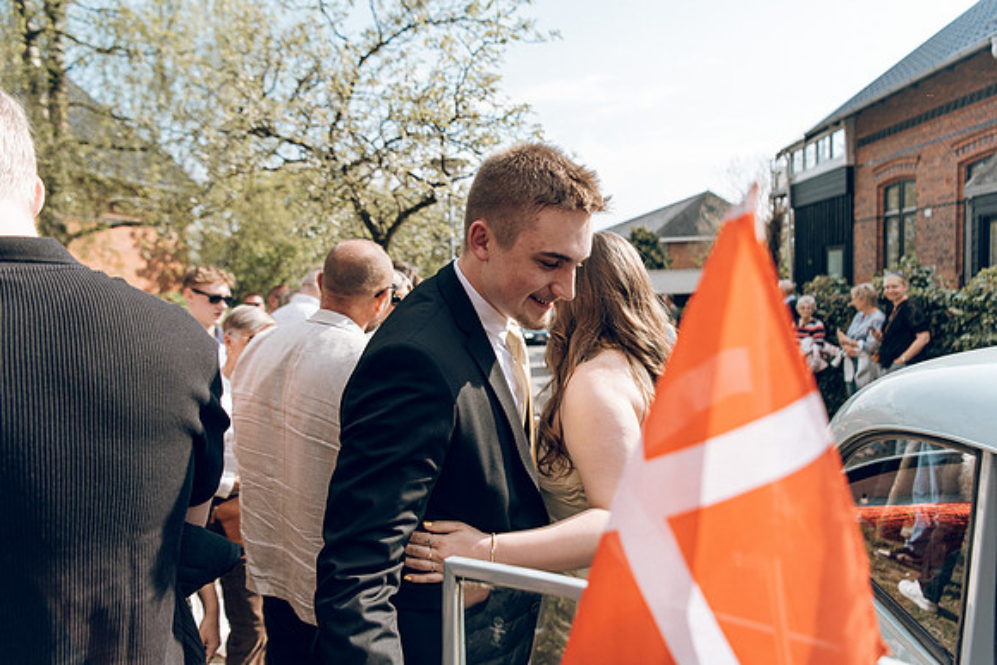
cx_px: 498
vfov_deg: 53.2
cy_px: 332
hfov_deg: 73.7
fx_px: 665
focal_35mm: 24
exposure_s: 1/1250
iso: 100
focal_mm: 24
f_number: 2.8
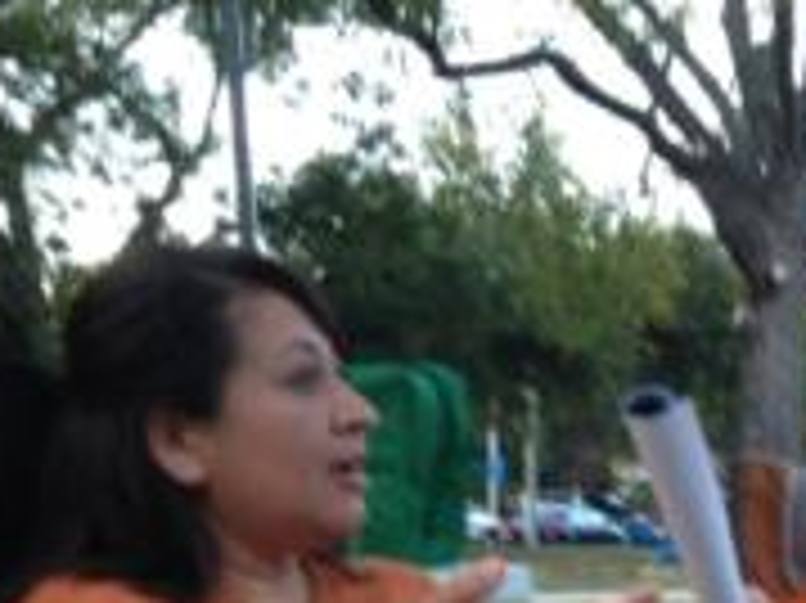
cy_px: 664
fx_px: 2280
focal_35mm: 98
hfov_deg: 18.9
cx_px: 986
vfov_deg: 14.7
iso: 80
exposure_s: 1/30
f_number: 2.4
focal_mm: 4.28
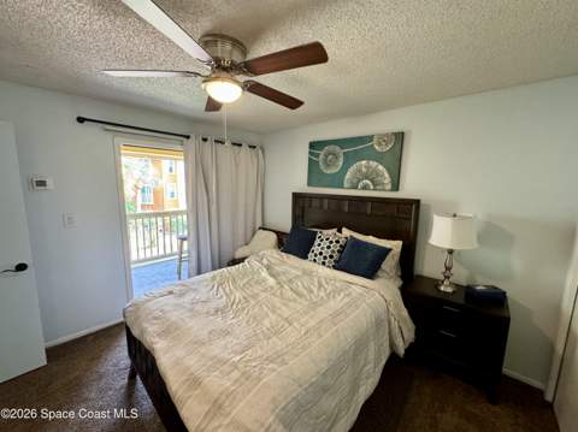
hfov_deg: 102.1
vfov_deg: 85.6
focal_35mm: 14
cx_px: 289
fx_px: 234
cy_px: 216
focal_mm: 2.22
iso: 400
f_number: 2.2
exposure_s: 1/60
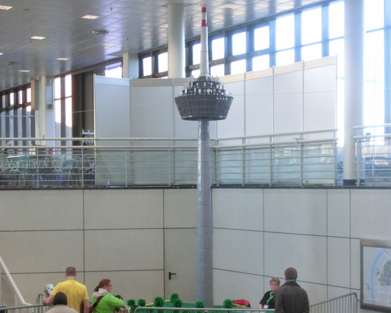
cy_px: 210
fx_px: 960
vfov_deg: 18.4
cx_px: 195
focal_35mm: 83
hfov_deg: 23.0
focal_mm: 11.1
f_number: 4.6
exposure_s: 1/60
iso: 500
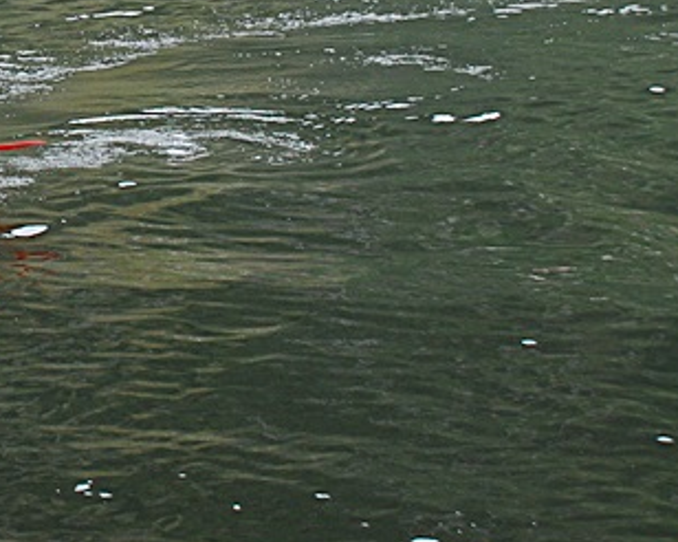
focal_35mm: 128
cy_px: 26
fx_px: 2571
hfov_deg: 14.6
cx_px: -99
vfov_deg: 11.9
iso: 400
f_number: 6.3
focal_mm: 35
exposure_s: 1/160
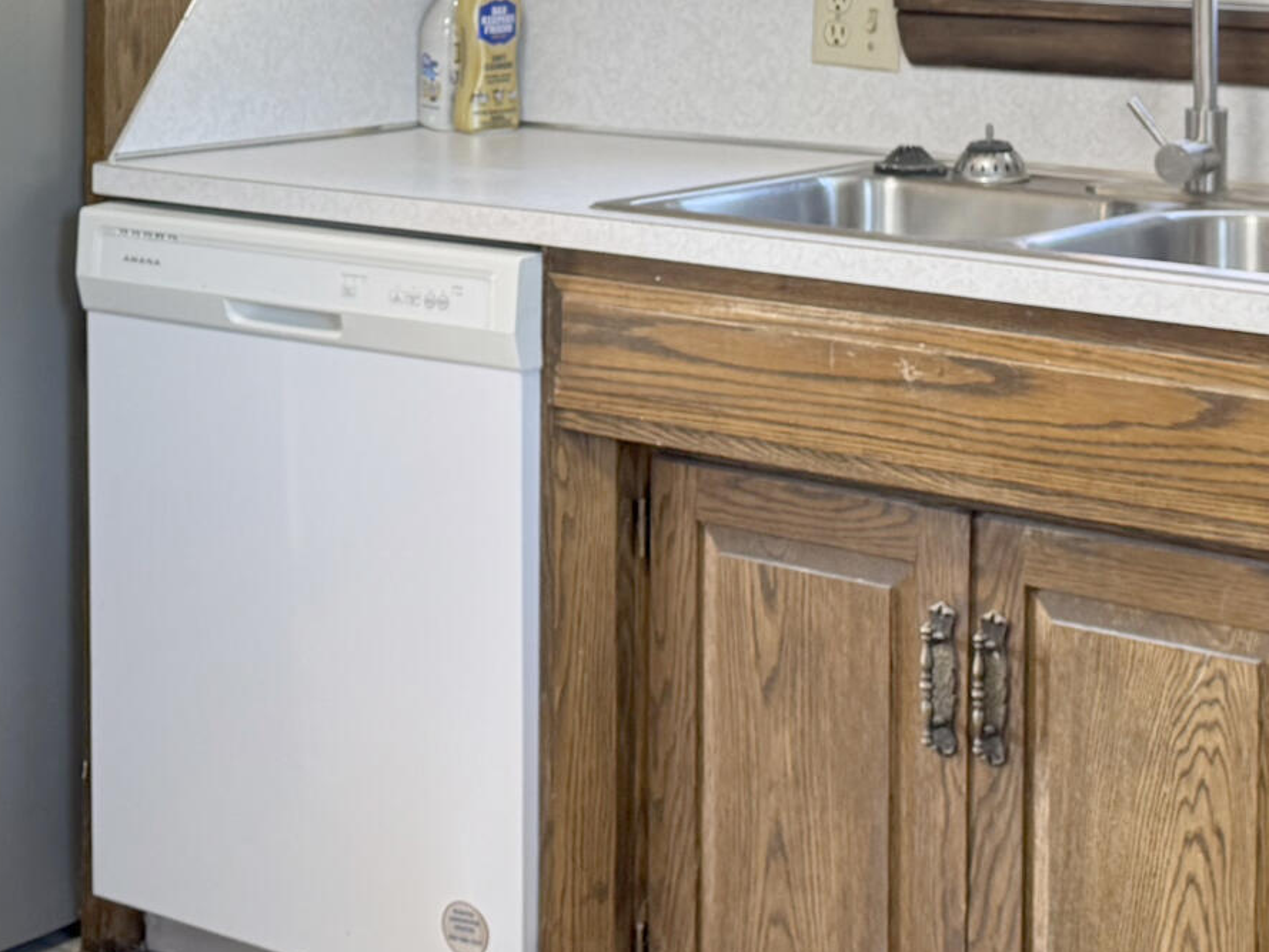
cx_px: 384
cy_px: 64
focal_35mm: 81
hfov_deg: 24.0
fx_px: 2970
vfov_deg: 17.9
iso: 200
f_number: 1.78
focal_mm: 6.76
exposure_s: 1/100
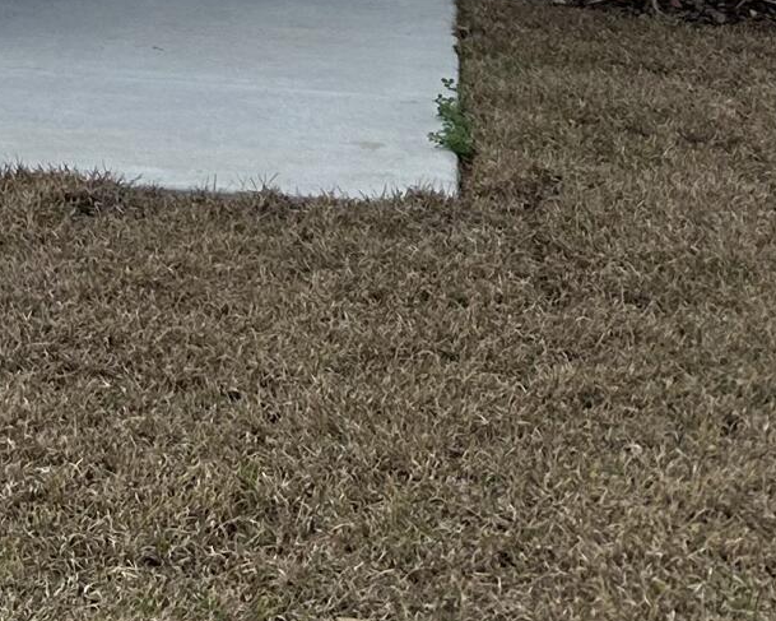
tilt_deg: +8.8
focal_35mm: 125
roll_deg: -1.1
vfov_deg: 10.8
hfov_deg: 14.0
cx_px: -543
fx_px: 2870
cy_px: -783
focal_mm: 5.7
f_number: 1.5
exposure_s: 1/6993
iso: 50
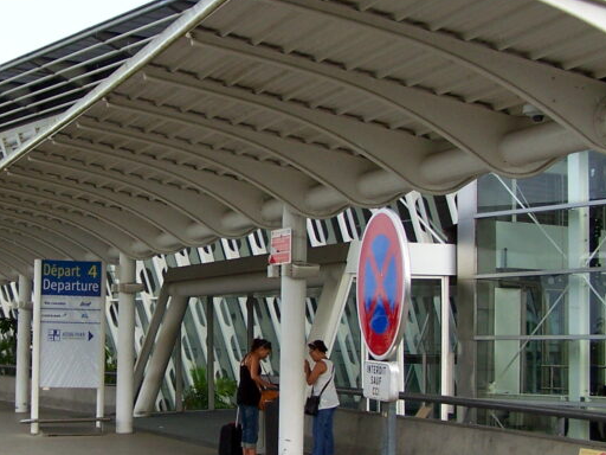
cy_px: 219
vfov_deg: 19.4
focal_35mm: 76
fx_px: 1330
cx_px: 186
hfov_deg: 25.5
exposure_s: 1/350
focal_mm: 6.3
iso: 80
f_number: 2.8
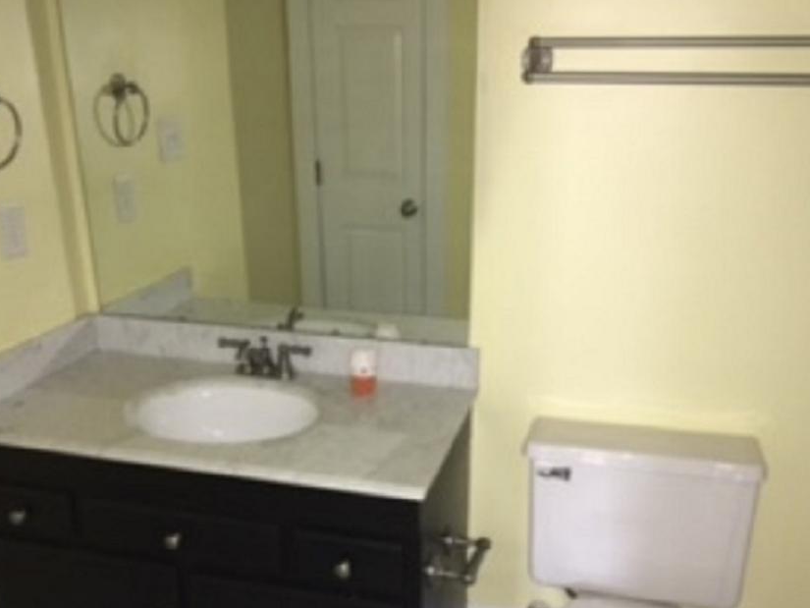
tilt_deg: -21.6
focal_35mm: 36
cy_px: 373
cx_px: 402
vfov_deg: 39.4
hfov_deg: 51.3
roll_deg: +0.4
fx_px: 843
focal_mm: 4.15
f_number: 2.2
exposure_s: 1/16
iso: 125
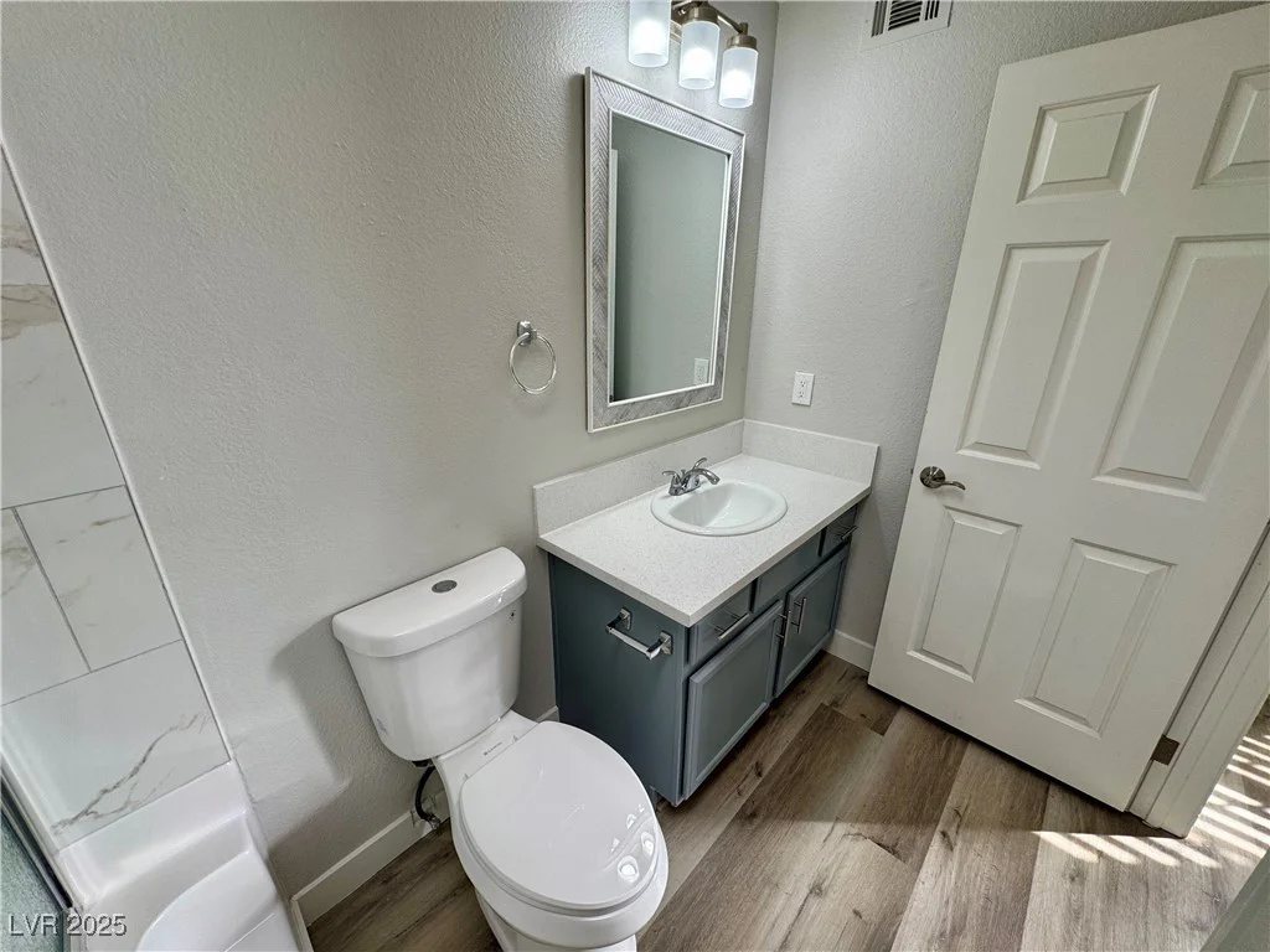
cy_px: 476
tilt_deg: -20.9
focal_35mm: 14
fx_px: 514
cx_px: 635
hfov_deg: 102.1
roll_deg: -0.9
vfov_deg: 85.7
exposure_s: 1/120
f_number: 2.2
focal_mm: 2.22
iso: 64
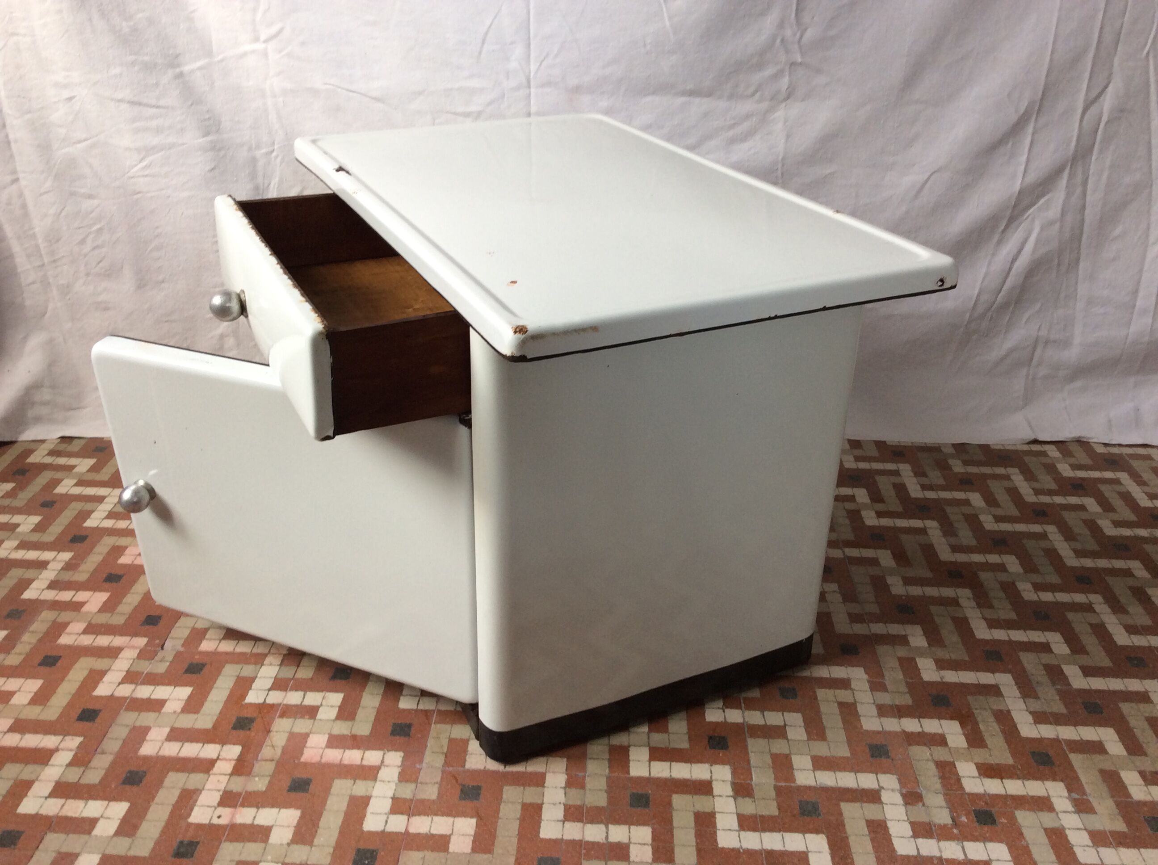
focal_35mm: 32
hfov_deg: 56.9
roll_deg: -0.8
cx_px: 579
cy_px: 432
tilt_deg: -29.0
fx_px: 1069
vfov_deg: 44.1
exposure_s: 1/25
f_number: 2.4
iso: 40
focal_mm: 3.3
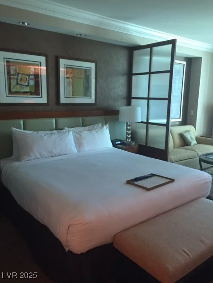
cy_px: 142
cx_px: 106
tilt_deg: -10.1
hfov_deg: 48.2
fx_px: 238
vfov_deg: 61.7
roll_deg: -0.9
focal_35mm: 29
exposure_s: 1/15
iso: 125
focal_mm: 4.15
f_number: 2.2
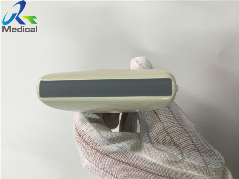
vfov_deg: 48.2
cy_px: 90
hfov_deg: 61.7
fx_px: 200
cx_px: 120
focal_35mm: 29
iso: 100
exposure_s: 1/33
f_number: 2.2
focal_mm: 4.15
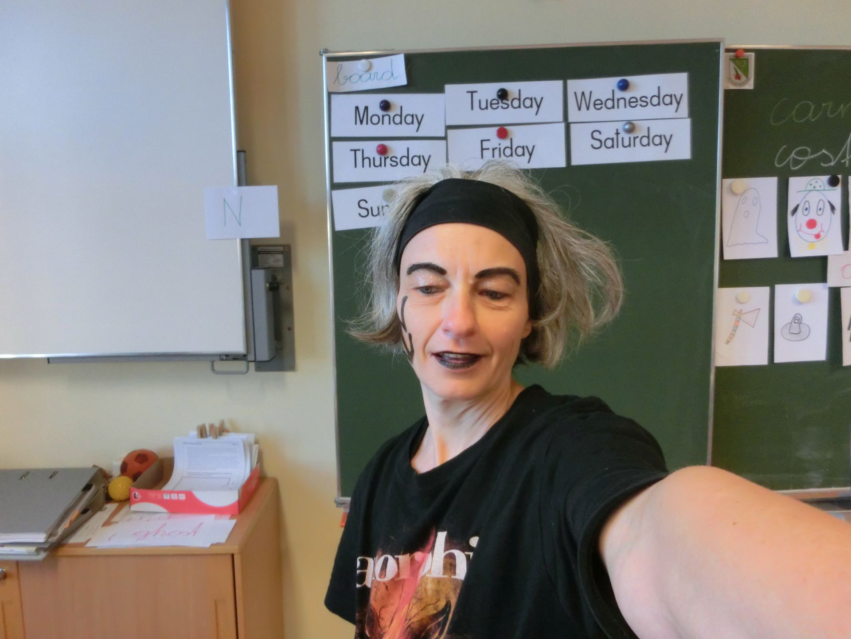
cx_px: 415
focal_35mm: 25
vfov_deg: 54.9
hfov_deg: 69.4
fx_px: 615
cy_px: 312
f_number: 3
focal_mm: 4.24
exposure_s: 1/125
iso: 500
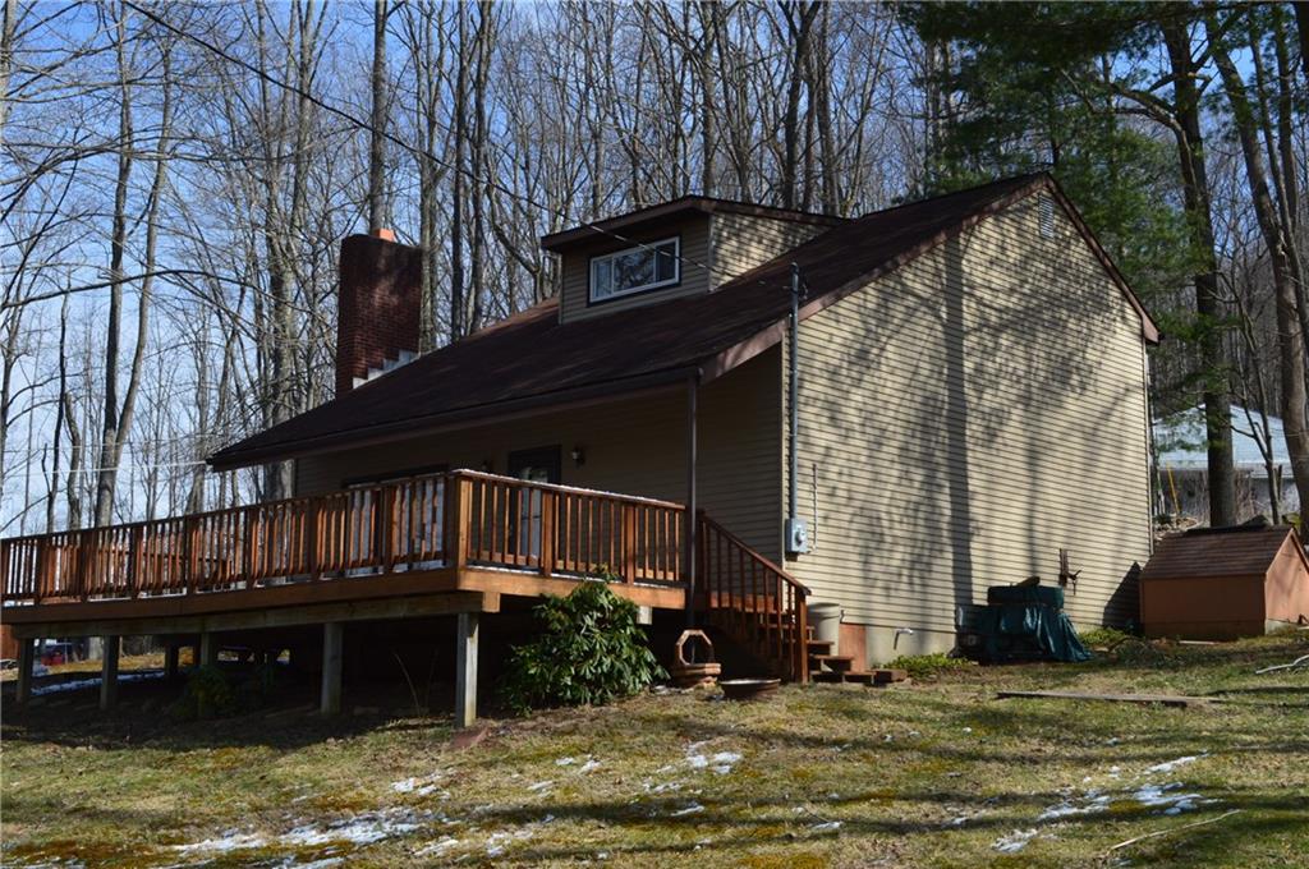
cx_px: 654
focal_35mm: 45
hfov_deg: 43.7
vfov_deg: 29.8
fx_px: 1634
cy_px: 434
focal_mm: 30
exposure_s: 1/320
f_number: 10
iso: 400
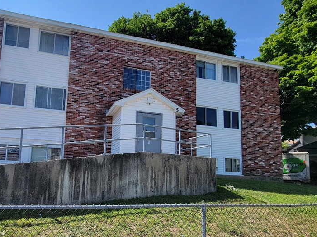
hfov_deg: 81.5
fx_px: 174
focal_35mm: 19
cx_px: 103
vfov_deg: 67.3
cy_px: 152
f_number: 2.2
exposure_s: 1/1173
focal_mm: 2.2
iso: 50
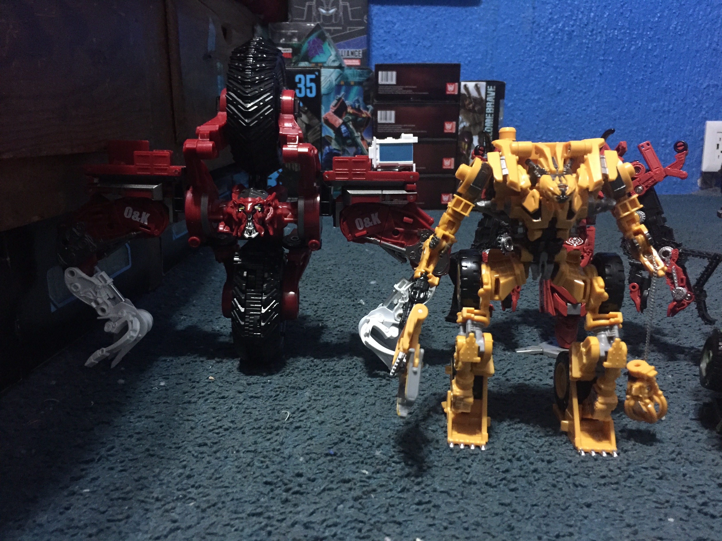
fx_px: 605
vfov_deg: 48.2
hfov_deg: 61.7
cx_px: 361
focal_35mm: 29
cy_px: 270
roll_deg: -1.0
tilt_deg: -12.5
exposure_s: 1/15
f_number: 2.2
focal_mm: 4.15
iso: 320
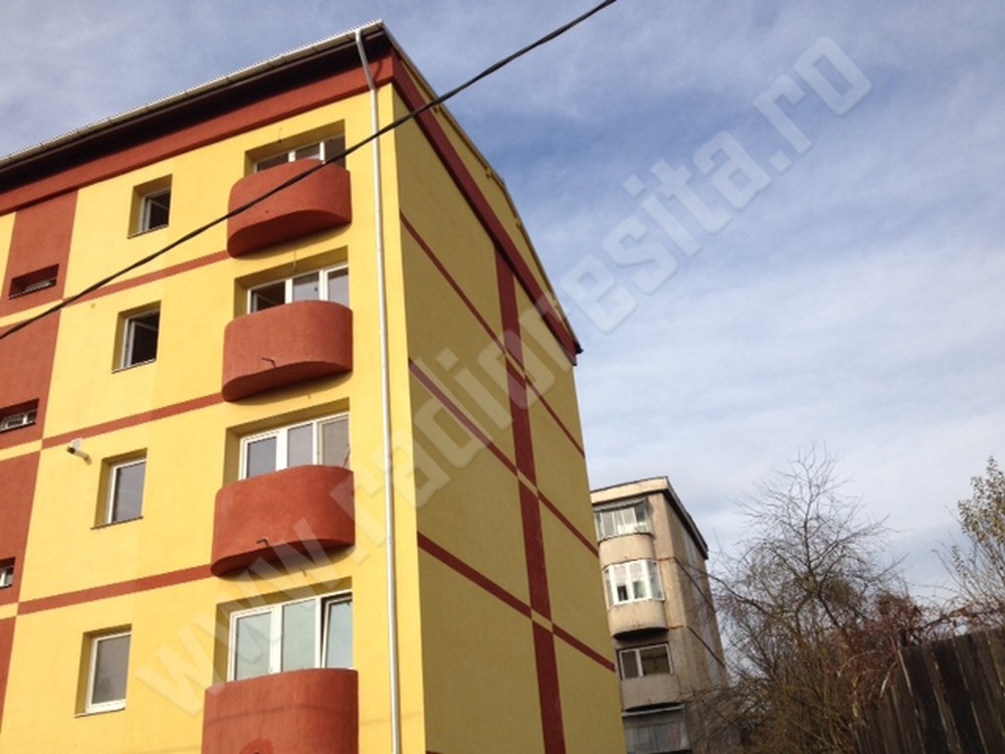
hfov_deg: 52.6
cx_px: 502
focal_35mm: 35
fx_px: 1016
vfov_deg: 40.7
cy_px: 377
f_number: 2.4
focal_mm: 4.28
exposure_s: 1/1175
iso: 50
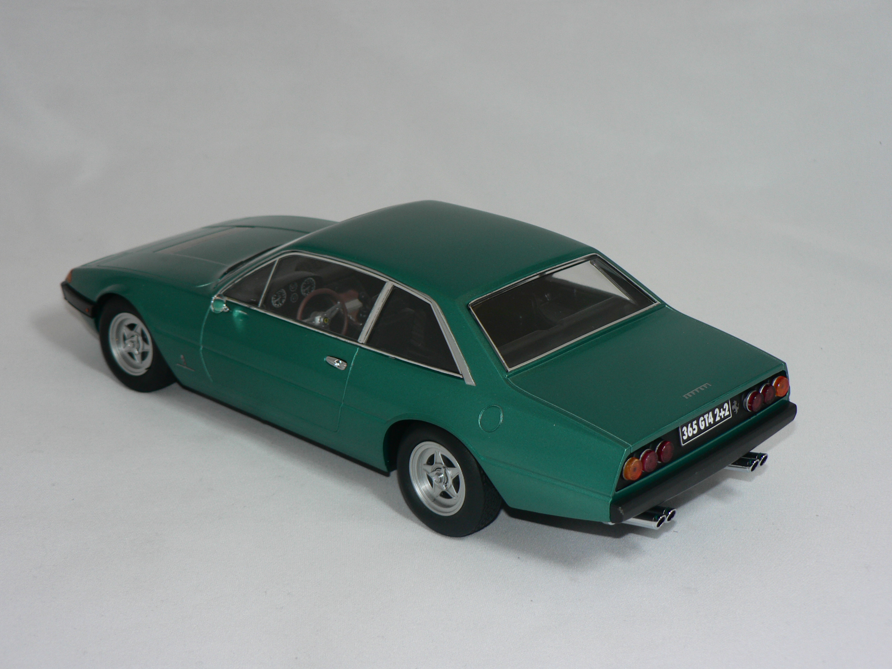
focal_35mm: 60
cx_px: 446
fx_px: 1546
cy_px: 334
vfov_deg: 24.4
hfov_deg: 32.2
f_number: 3.2
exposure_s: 1/60
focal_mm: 10.1
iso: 80
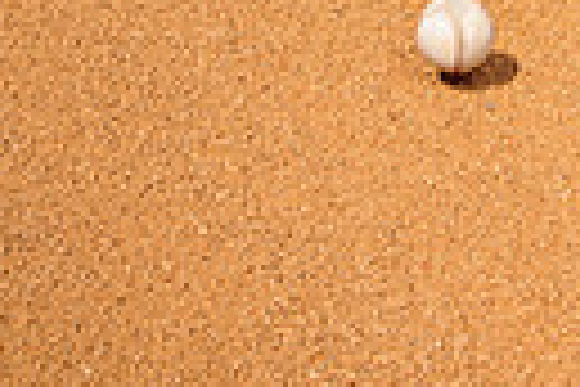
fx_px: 1514
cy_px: -540
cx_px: 584
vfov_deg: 11.8
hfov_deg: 20.9
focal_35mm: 94
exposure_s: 1/250
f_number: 7.1
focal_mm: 27
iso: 64
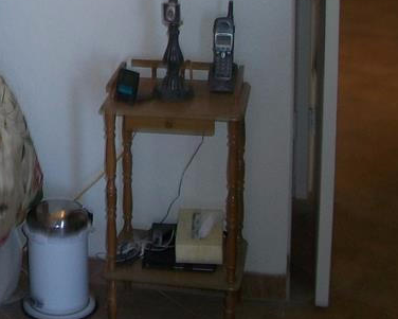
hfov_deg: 20.9
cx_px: -87
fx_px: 1001
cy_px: -16
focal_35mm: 85
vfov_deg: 17.6
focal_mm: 5.7
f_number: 2.9
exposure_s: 1/30
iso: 80
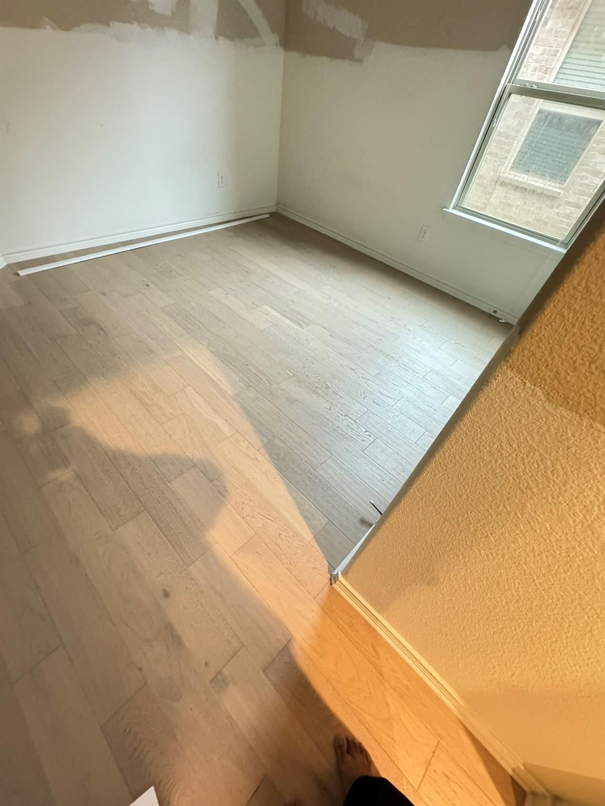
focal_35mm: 14
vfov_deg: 102.1
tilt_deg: -46.7
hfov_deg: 85.7
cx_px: 302
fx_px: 326
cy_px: 403
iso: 1000
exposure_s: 1/40
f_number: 2.2
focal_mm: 2.22
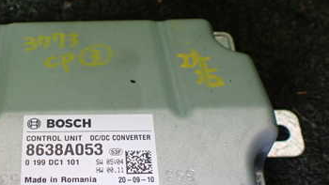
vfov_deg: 21.4
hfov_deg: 36.2
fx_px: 489
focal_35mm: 56
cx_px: 77
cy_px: 126
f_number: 2.3
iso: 400
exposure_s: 1/125
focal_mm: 5.4
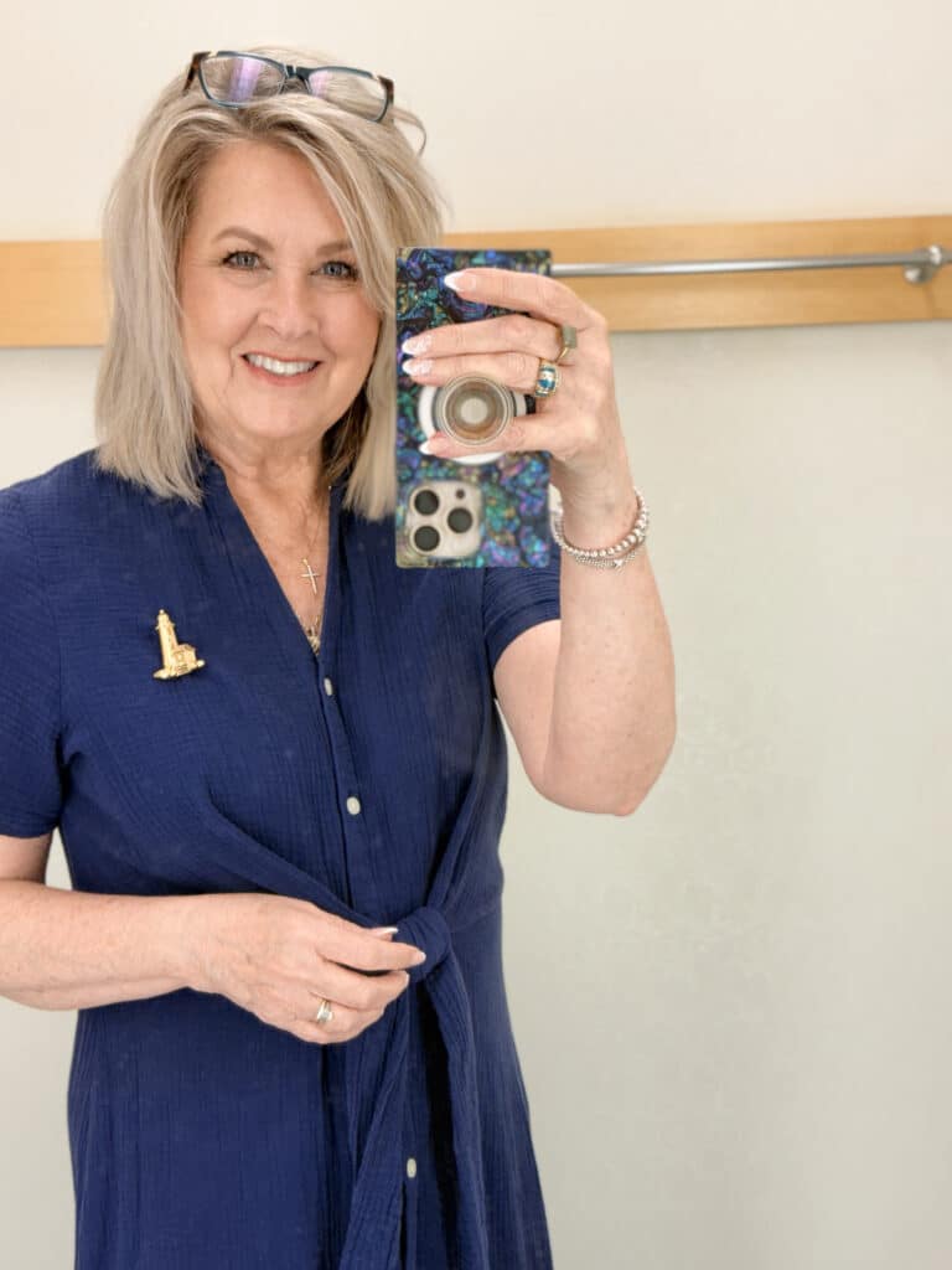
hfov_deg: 30.3
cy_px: 635
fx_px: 1760
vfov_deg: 39.7
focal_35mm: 48
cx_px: 476
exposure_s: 1/60
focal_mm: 6.76
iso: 64
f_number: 1.78
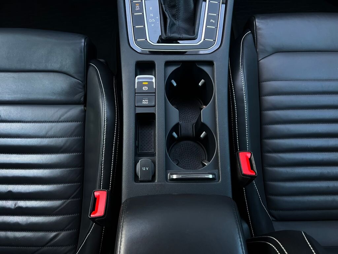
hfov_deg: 67.3
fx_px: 254
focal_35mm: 26
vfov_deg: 53.1
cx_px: 169
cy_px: 127
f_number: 1.5
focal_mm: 5.7
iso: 500
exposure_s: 1/60
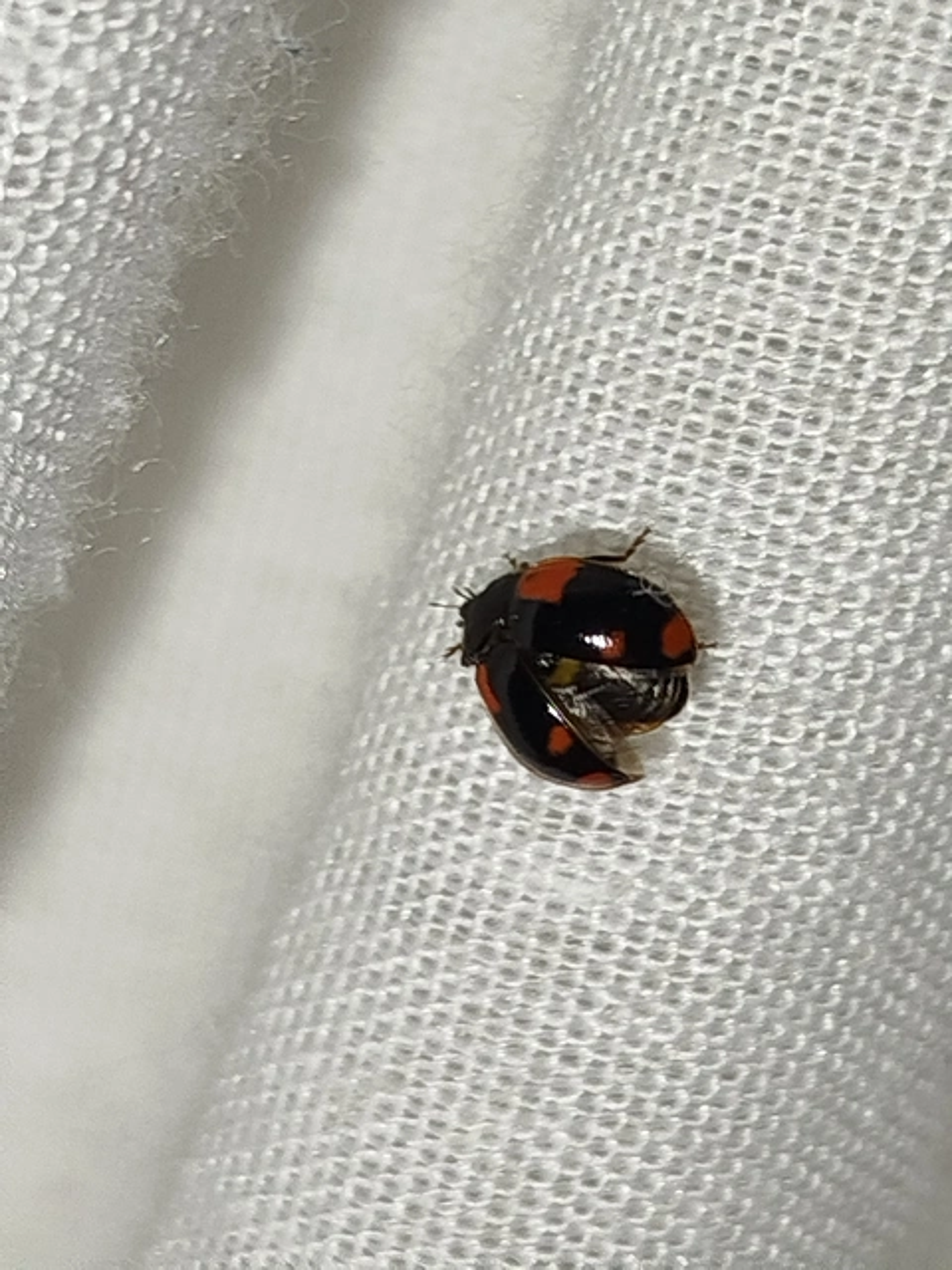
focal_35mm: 110
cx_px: 476
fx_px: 4034
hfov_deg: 13.5
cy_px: 635
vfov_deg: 17.9
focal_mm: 5.31
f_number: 1.7
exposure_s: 1/50
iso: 64
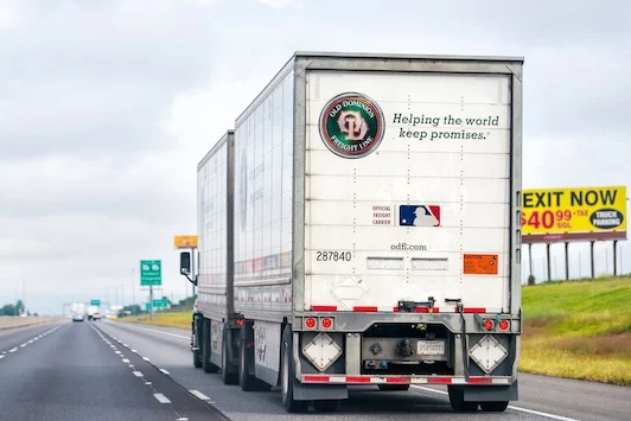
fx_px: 2016
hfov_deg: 17.8
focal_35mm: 115
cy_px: 230
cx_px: 279
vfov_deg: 11.9
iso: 100
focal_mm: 102
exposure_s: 1/2000
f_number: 2.8
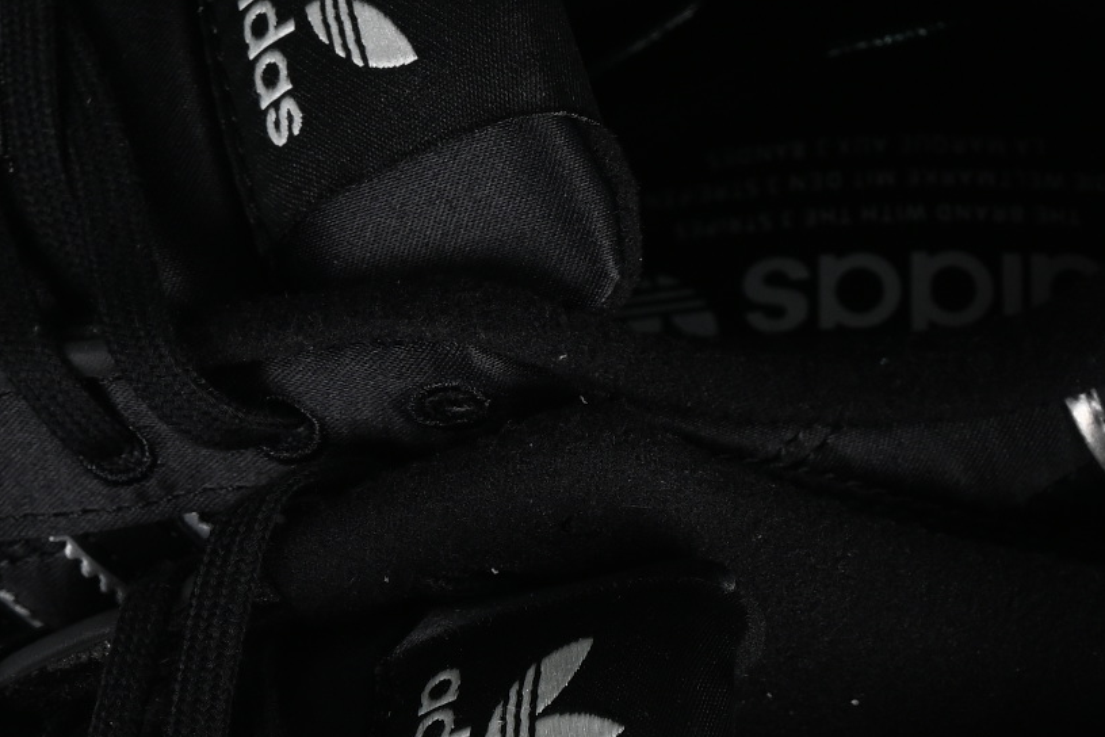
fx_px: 7857
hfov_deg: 8.0
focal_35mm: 256
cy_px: 733
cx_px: 257
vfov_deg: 5.4
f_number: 6.3
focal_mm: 50
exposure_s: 1/50
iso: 160
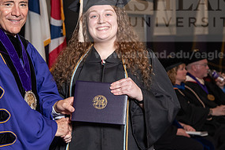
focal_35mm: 142
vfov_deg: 9.7
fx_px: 888
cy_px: 71
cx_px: 59
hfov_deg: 14.4
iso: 1000
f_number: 5
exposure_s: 1/200
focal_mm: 70
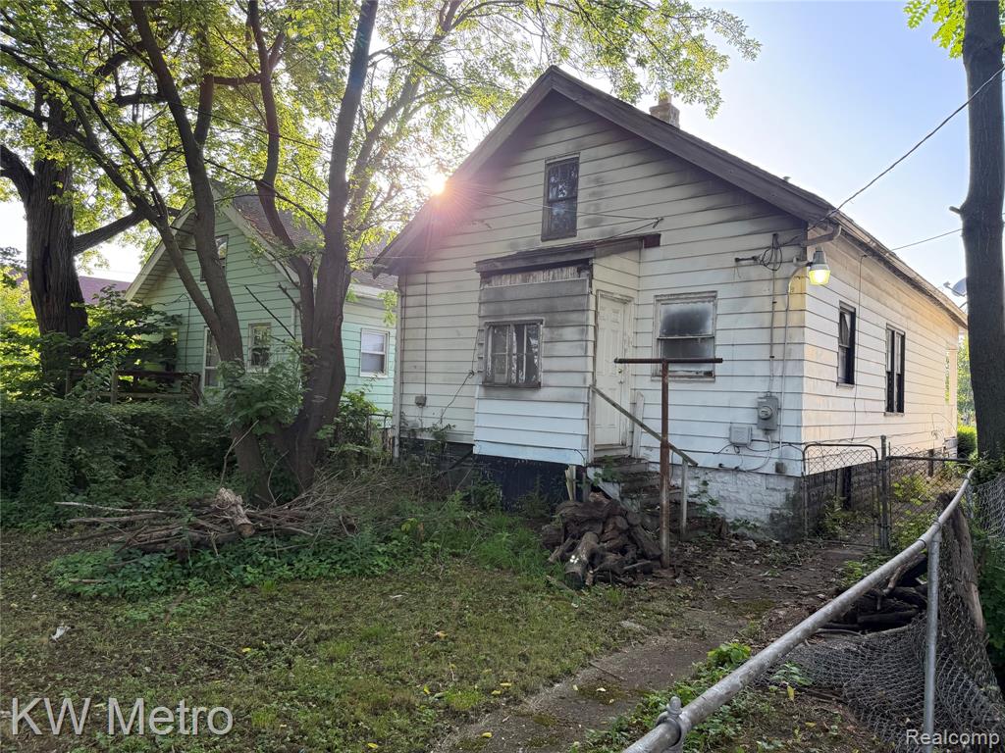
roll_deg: -1.7
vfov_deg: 56.8
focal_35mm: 24
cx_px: 502
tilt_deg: +1.7
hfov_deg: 71.6
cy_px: 376
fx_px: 697
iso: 80
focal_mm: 6.76
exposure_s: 1/372
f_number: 1.78
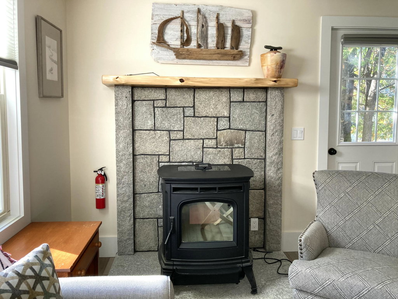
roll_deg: +0.3
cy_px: 150
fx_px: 322
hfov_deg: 63.4
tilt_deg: -4.8
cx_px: 199
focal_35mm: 28
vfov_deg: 49.7
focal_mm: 3.99
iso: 100
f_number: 1.8
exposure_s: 1/60
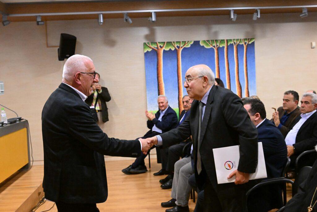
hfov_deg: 46.4
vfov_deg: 31.9
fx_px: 370
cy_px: 106
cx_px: 158
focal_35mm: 42
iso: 12800
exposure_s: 1/200
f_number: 5.6
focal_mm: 42
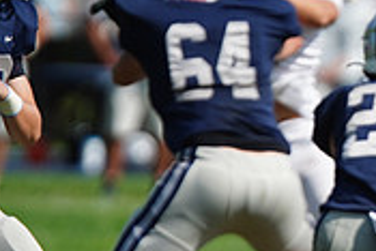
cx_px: 400
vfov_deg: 1.4
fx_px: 10390
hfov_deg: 2.1
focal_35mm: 994
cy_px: 121
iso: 400
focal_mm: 300
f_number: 2.8
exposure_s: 1/6400
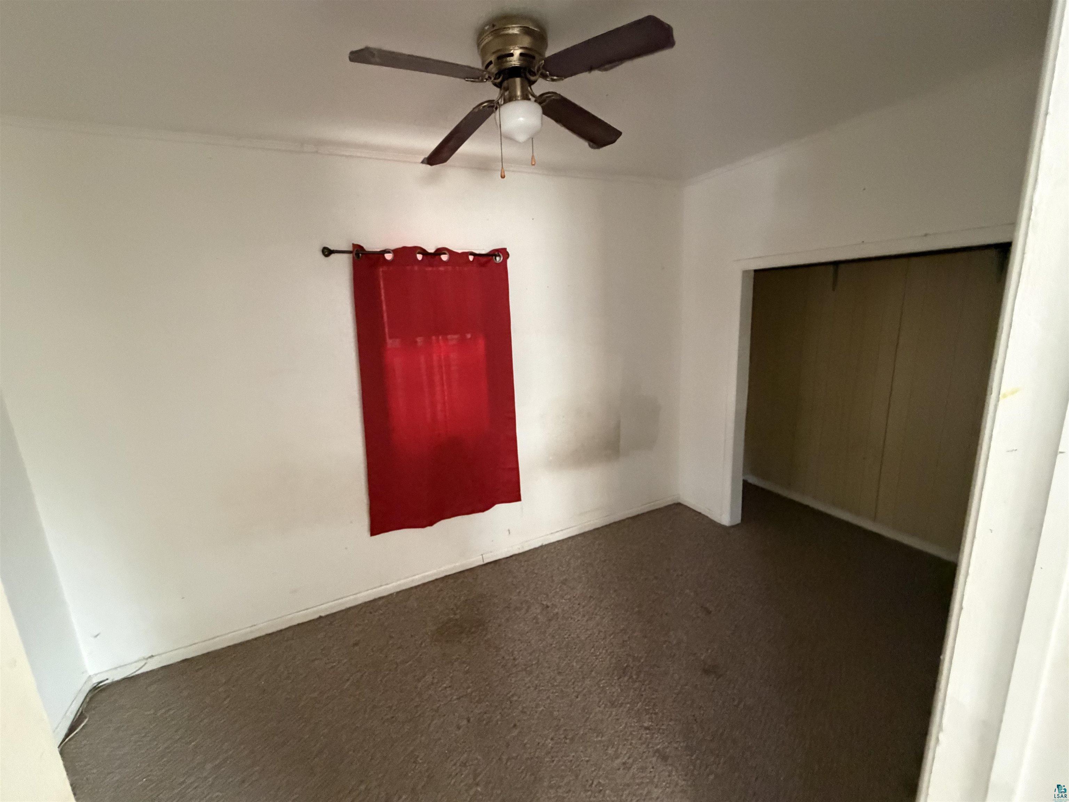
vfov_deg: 85.7
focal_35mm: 14
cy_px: 401
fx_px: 432
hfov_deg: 102.1
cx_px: 534
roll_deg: +2.6
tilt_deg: -12.0
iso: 800
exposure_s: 1/60
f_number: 2.2
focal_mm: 2.22
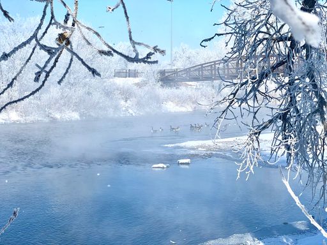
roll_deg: -0.1
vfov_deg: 19.1
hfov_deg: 25.3
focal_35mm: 77
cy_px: 122
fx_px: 727
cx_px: 164
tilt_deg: -3.3
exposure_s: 1/1754
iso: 32
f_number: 2.8
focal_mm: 9
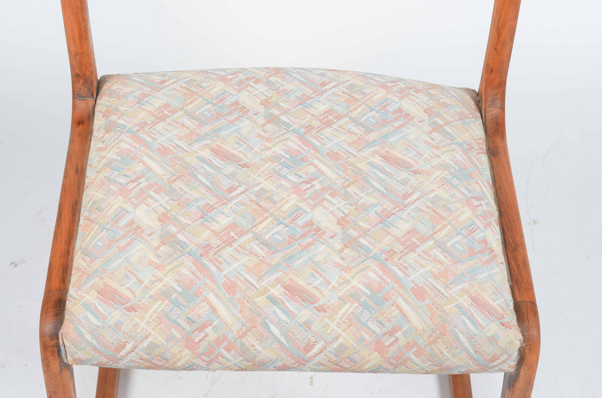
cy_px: 199
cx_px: 301
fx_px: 1252
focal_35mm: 75
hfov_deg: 27.0
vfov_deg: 18.1
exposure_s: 1/125
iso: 100
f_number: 11
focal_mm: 50
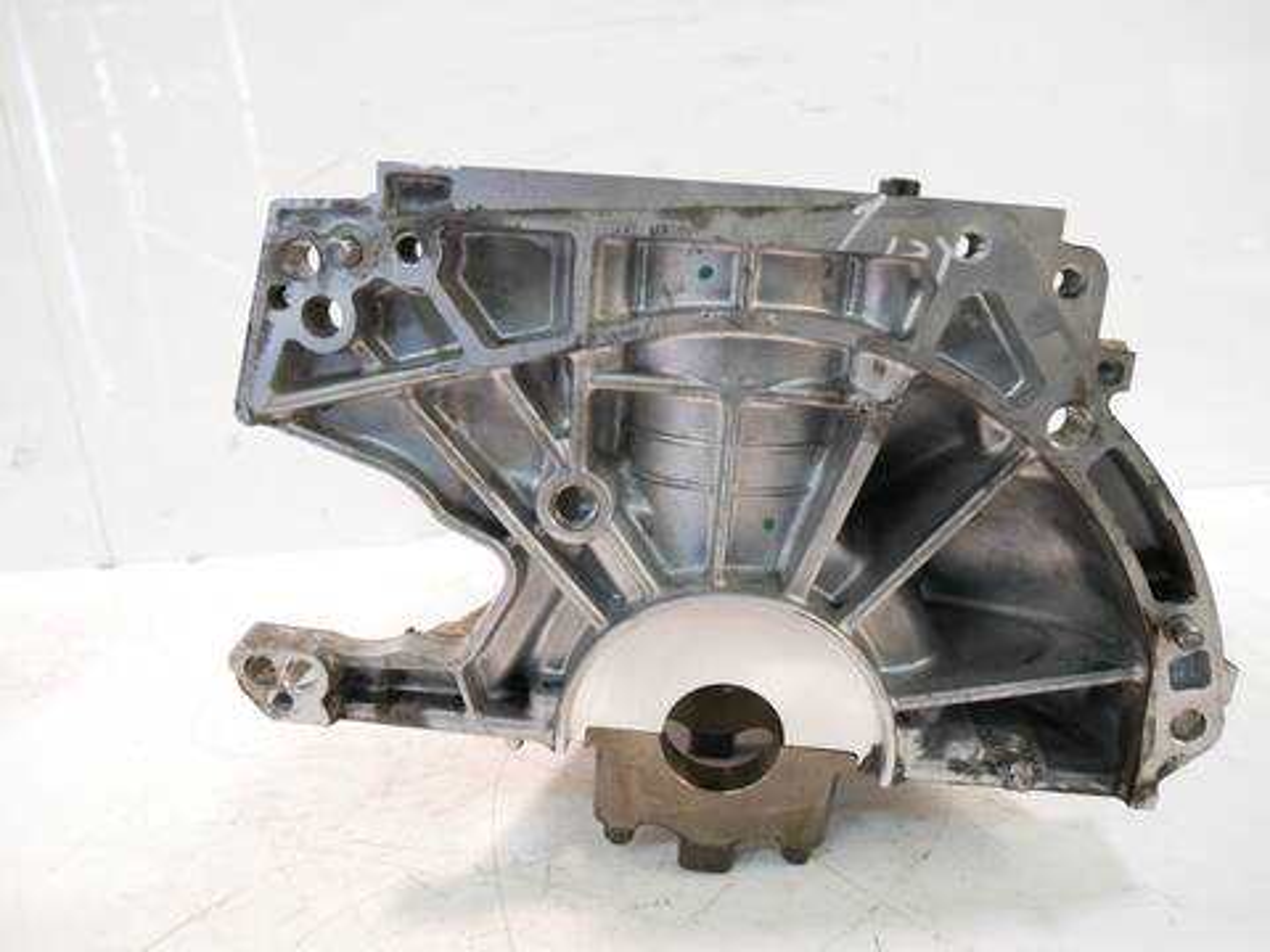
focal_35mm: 24
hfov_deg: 71.6
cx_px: 635
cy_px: 476
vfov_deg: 56.8
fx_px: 881
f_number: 3.5
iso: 1000
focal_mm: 12
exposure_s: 1/60
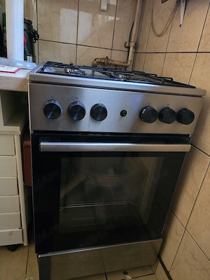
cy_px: 140
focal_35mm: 23
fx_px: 186
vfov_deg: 73.9
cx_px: 105
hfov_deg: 58.9
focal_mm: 6.3
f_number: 1.7
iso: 1600
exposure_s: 1/50.3
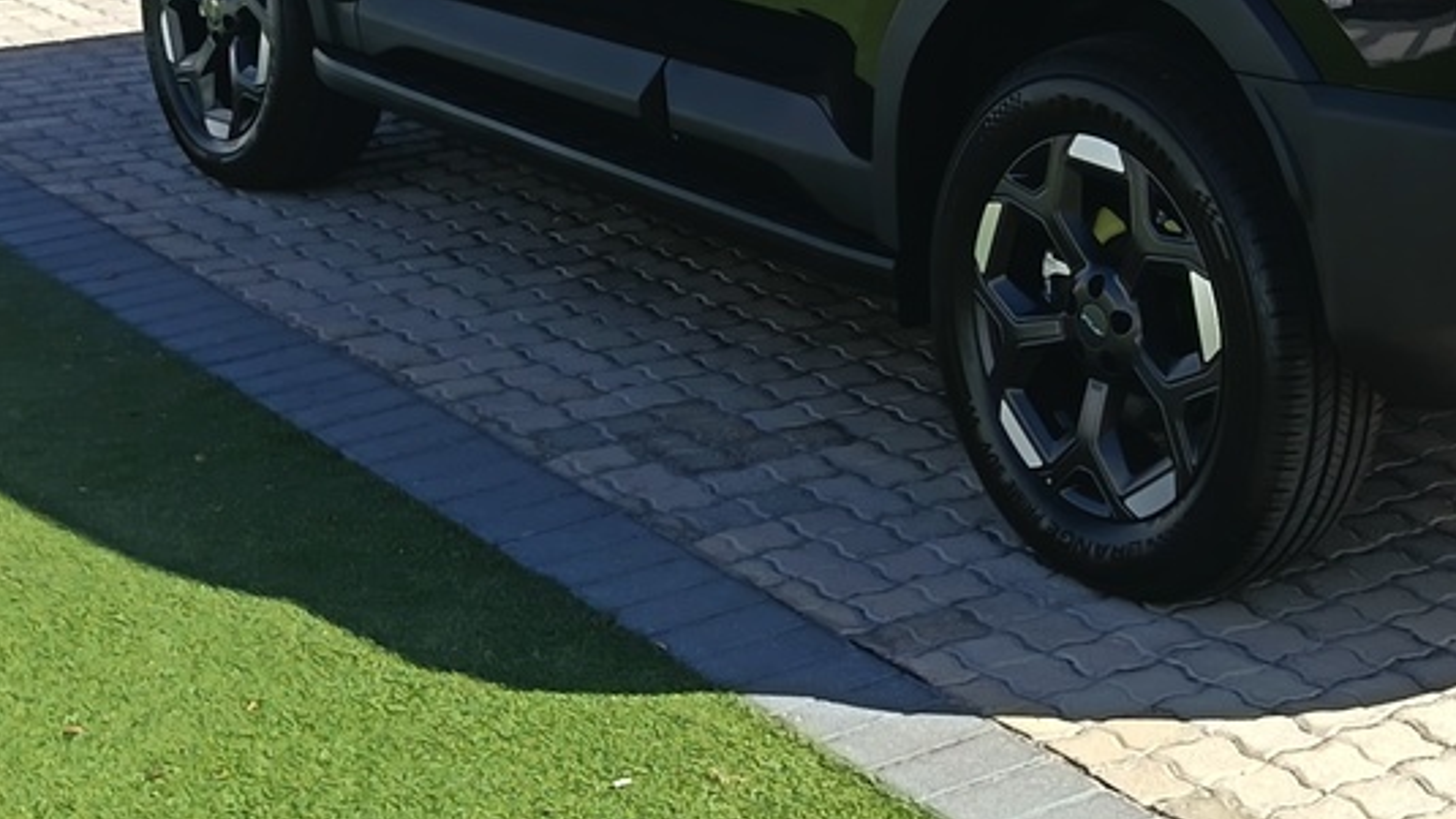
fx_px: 2896
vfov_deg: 15.6
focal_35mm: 75
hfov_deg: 27.6
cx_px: 1197
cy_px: -133
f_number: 1.75
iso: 100
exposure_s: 1/537
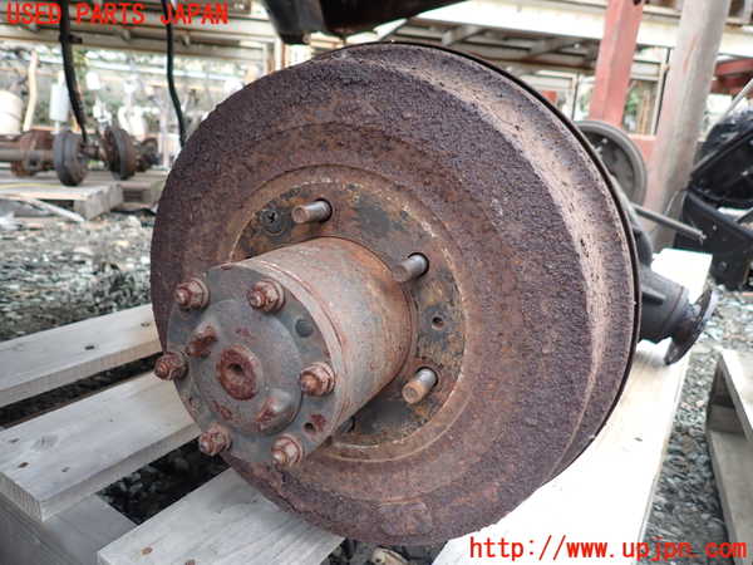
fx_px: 544
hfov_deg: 69.4
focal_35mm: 25
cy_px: 282
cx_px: 376
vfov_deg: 54.9
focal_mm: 4.5
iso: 125
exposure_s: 1/60
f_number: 2
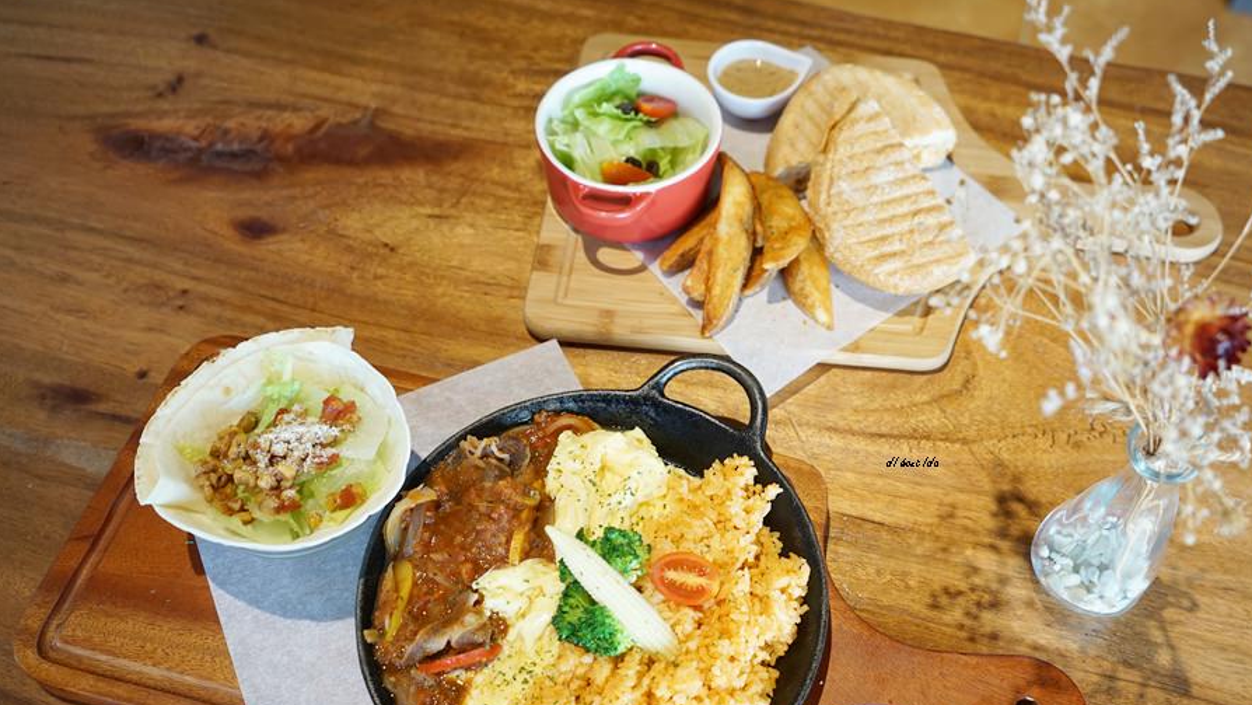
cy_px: 428
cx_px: 692
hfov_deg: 57.9
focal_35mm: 34
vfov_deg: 34.5
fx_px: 1129
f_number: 4
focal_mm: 29
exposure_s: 1/60
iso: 640
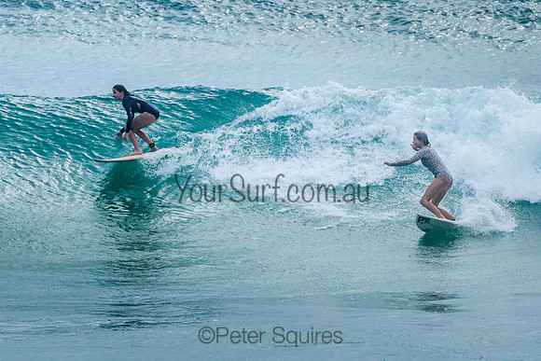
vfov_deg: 2.5
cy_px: 180
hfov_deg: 3.7
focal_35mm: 550
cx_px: 372
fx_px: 8272
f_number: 11
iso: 500
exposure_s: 1/2000
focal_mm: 400
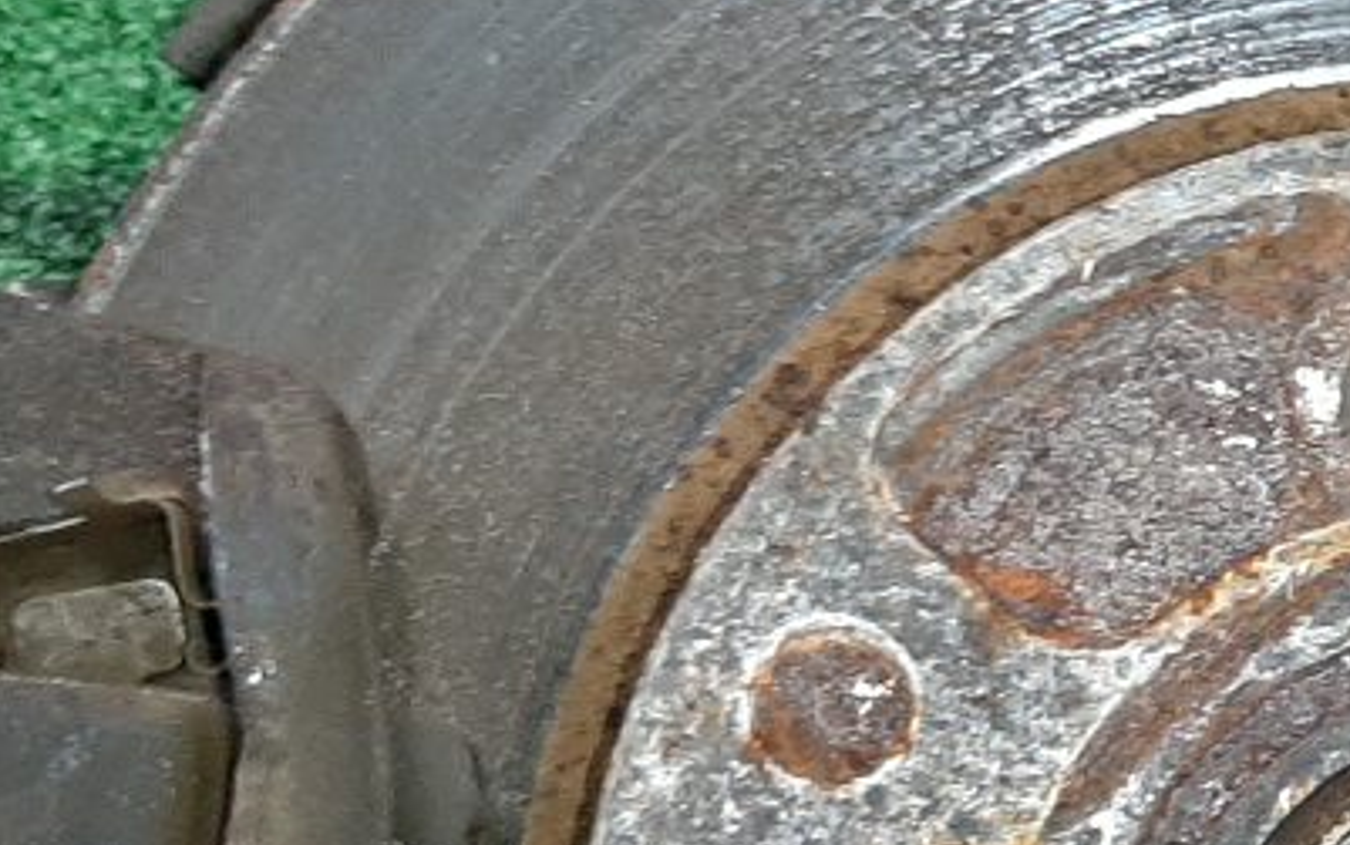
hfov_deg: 20.1
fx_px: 3644
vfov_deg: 13.0
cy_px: 909
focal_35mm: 99
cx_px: 1475
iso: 167
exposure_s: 1/50
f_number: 1.7
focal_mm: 3.93
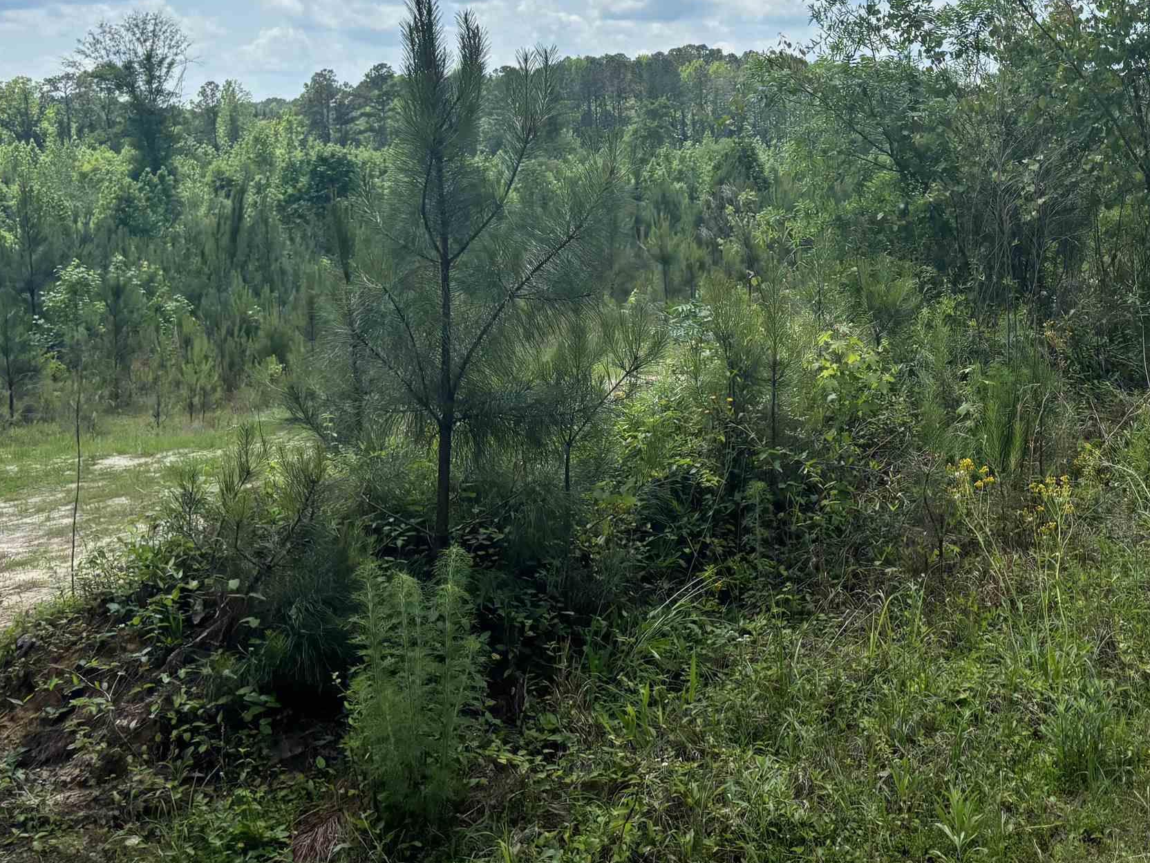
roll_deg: +2.7
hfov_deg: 38.0
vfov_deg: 30.0
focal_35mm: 48
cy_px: 259
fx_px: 1595
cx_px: 945
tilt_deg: -3.3
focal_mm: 5.96
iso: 50
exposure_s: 1/3788
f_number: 1.6
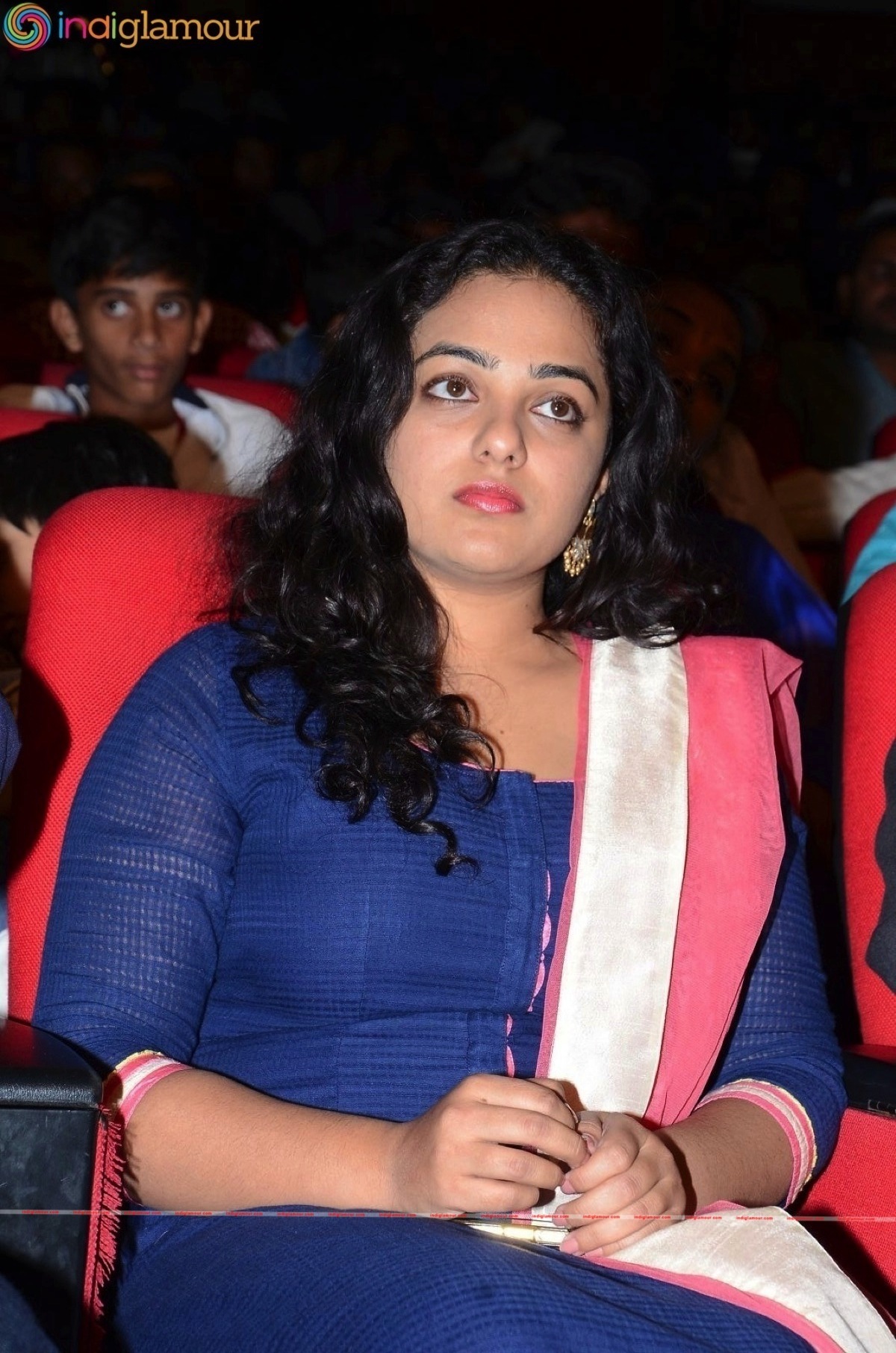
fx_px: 3711
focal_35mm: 99
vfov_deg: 20.6
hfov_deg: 13.8
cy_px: 676
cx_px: 448
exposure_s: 1/125
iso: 640
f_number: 6.3
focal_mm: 66
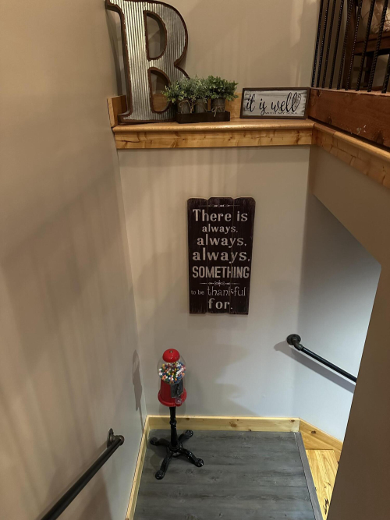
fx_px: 361
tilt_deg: -24.8
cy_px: 260
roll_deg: +2.0
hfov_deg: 56.8
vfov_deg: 71.6
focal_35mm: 24
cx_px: 195
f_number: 1.78
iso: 800
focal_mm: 6.86
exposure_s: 1/30
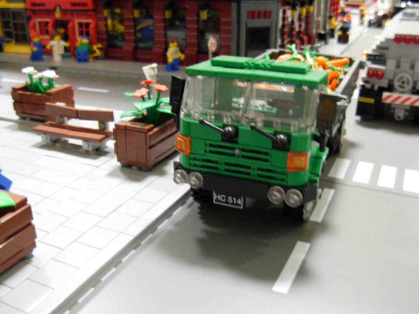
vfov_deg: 37.7
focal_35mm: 38
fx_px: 460
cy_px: 157
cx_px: 210
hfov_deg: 49.0
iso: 200
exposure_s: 1/2.9
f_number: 2.9
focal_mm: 6.3
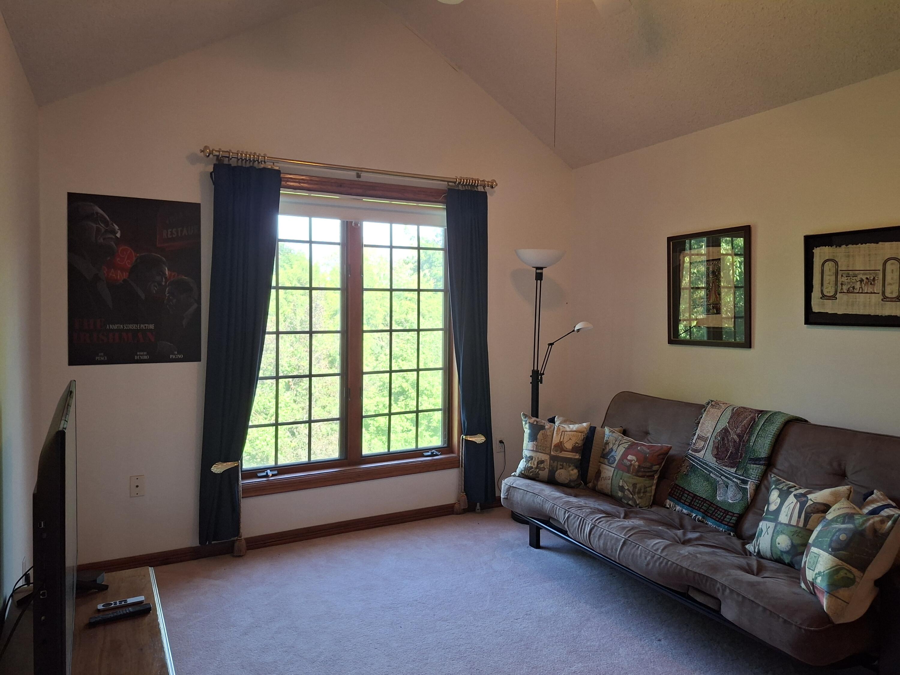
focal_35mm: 23
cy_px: 338
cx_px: 450
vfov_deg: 58.9
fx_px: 598
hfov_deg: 73.9
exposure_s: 1/120
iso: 250
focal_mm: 5.54
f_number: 1.8
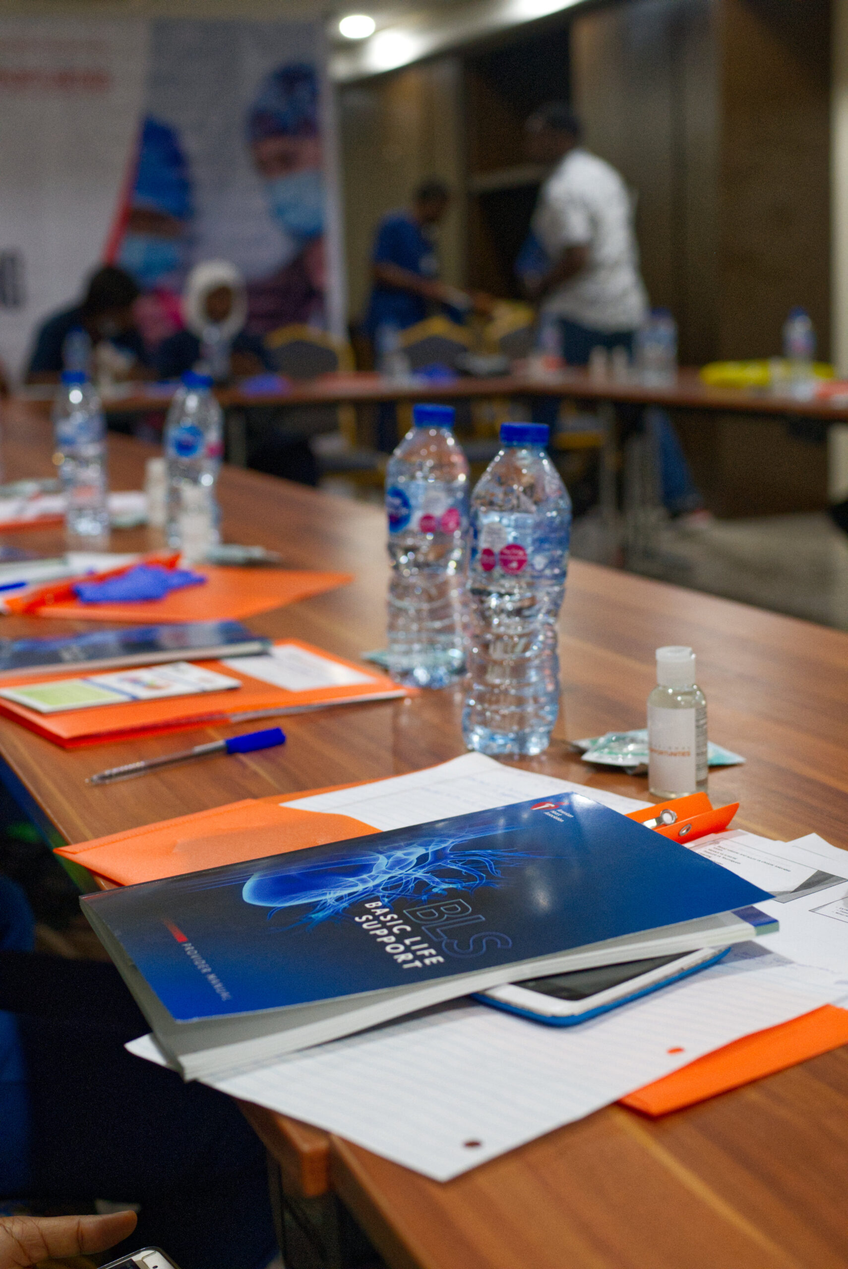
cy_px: 634
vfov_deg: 38.2
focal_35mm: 52
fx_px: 1835
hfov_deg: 26.0
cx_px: 424
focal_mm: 35
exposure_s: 1/160
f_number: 3.2
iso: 3200
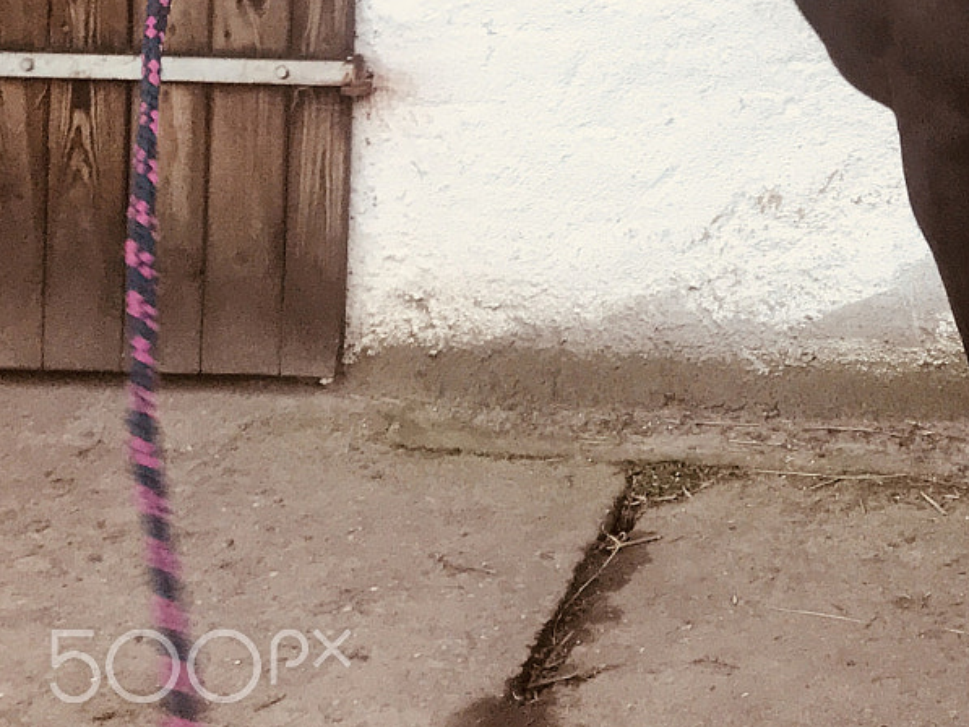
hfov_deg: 23.2
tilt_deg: -2.7
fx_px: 2100
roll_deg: -1.3
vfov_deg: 18.8
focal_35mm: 75
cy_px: -94
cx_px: 1247
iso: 50
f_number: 1.8
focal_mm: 3.99
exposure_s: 1/33
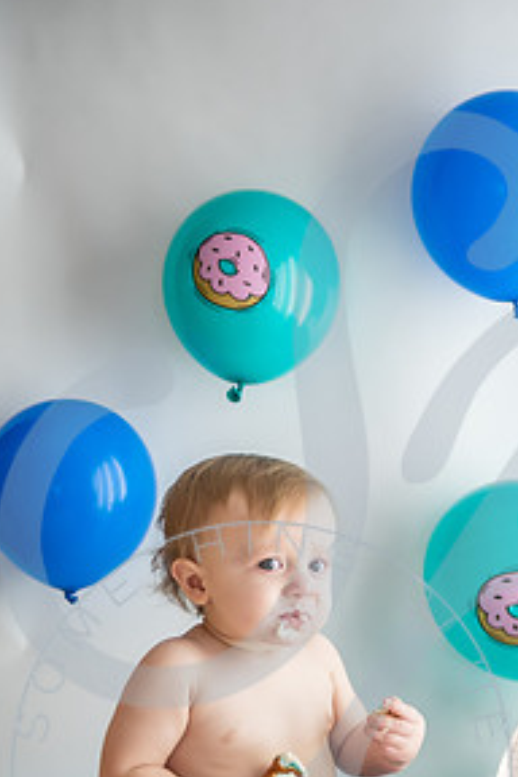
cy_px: 567
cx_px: 383
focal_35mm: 75
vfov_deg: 26.7
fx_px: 1619
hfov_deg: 18.1
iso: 320
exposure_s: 1/200
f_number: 2.8
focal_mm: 48
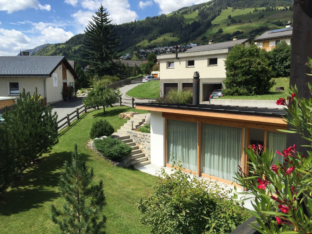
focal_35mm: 29
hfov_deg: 61.7
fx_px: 261
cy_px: 117
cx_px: 156
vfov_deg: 48.2
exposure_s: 1/1883
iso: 32
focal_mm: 4.15
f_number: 2.2
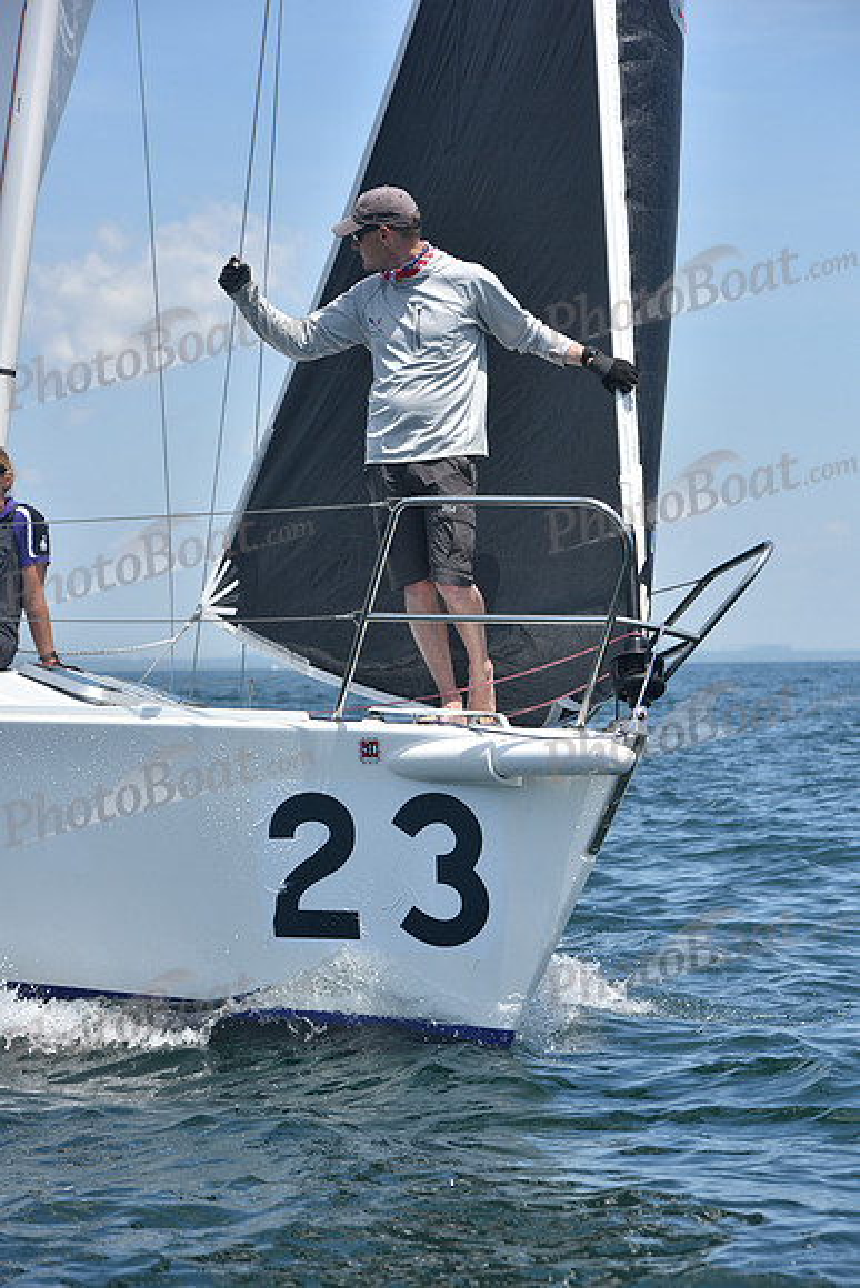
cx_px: 430
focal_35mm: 135
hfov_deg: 10.2
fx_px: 4834
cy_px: 644
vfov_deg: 15.2
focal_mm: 135
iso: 320
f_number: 8
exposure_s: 1/1250
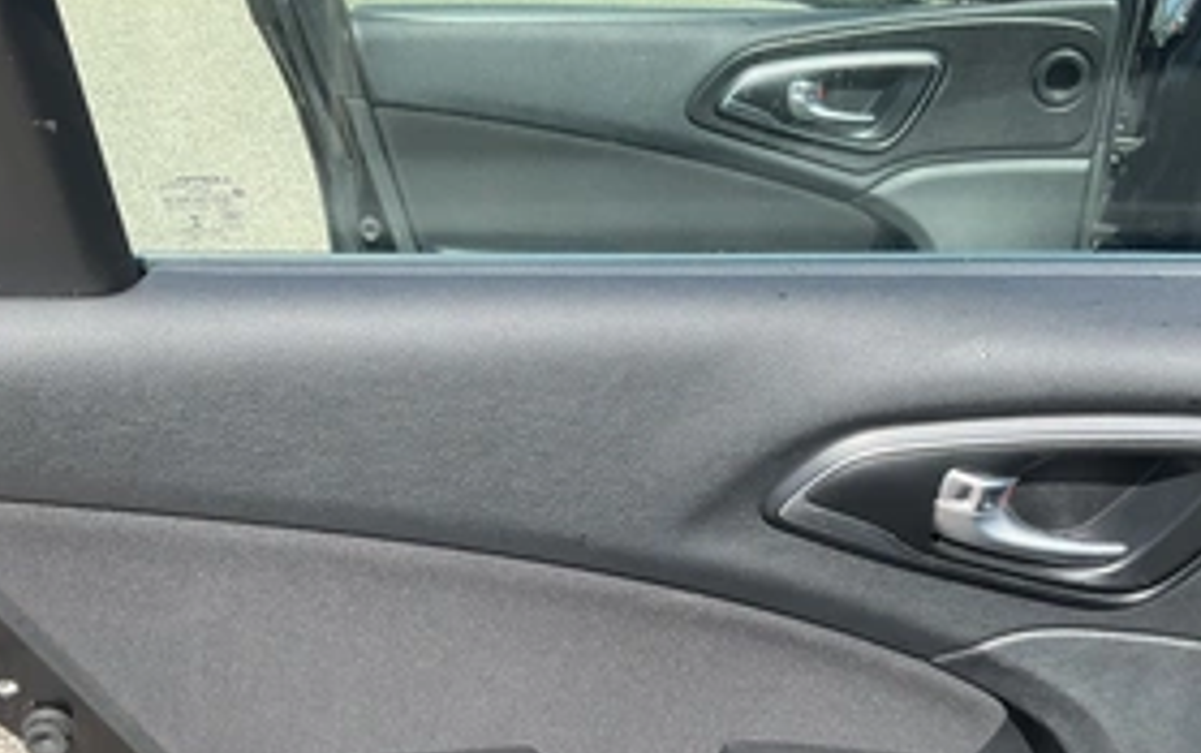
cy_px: 624
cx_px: 620
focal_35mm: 44
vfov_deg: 28.5
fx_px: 1442
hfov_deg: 45.2
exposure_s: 1/613
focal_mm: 3
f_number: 1.8
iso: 25
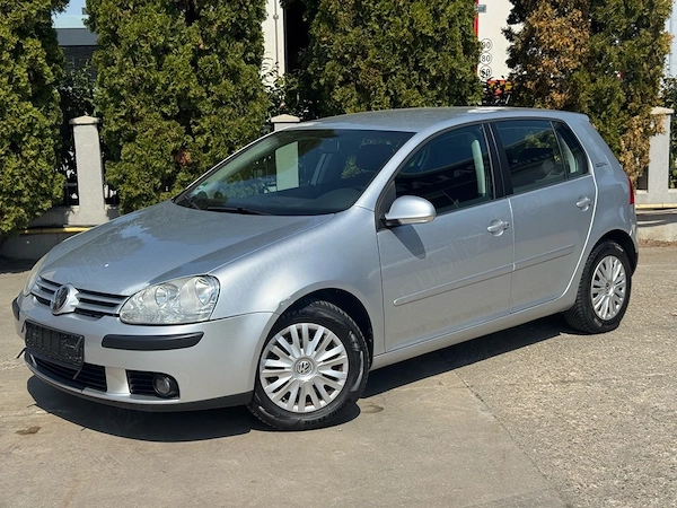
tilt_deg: -7.8
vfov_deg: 30.3
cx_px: 338
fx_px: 939
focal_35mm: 48
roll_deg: +2.0
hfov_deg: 39.7
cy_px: 254
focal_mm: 6.76
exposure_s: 1/5848
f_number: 1.78
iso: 64
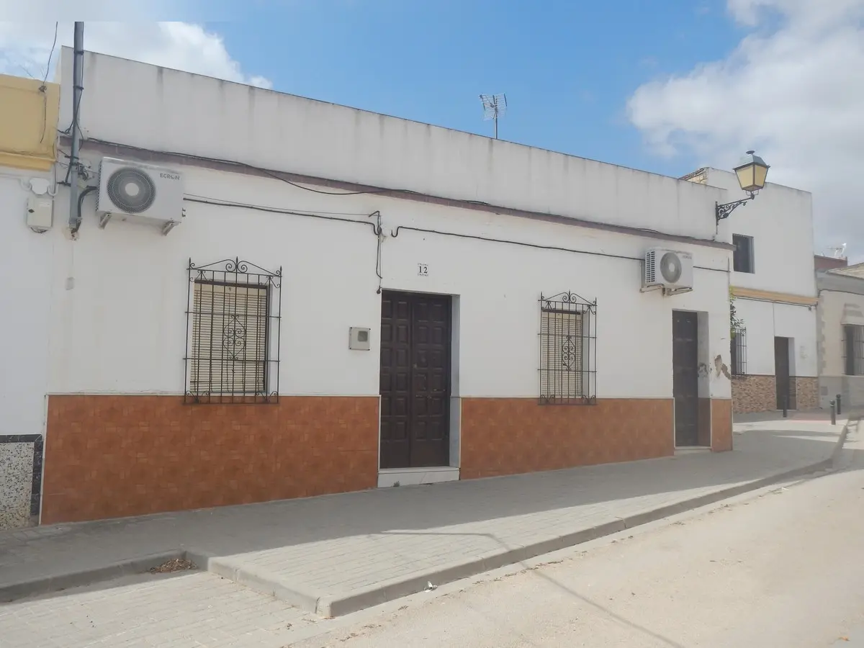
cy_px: 324
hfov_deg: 60.0
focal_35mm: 30
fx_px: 749
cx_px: 432
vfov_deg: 46.8
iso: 125
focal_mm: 5.5
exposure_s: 1/400
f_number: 7.8
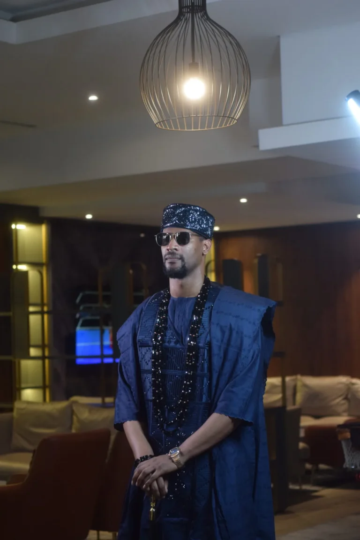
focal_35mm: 75
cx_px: 180
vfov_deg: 27.0
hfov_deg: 18.2
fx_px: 1125
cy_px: 270
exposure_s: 1/160
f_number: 2.2
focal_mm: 50
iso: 800
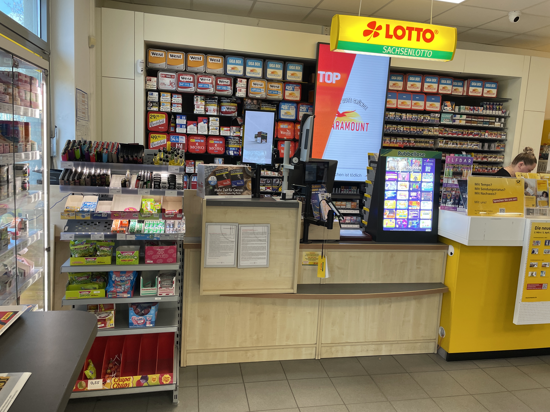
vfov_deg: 53.1
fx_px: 413
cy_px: 206
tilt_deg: -7.4
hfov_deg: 67.3
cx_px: 275
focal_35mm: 26
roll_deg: -3.3
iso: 80
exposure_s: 1/100
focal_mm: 4.2
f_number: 1.6
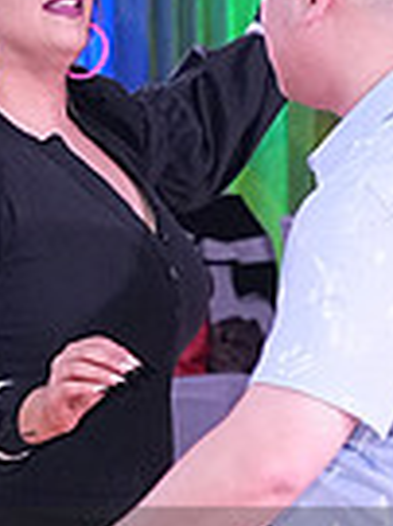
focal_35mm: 364
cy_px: 639
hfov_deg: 4.1
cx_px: 298
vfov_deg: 5.4
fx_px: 5519
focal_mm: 59
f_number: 6.3
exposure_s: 1/250
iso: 3200
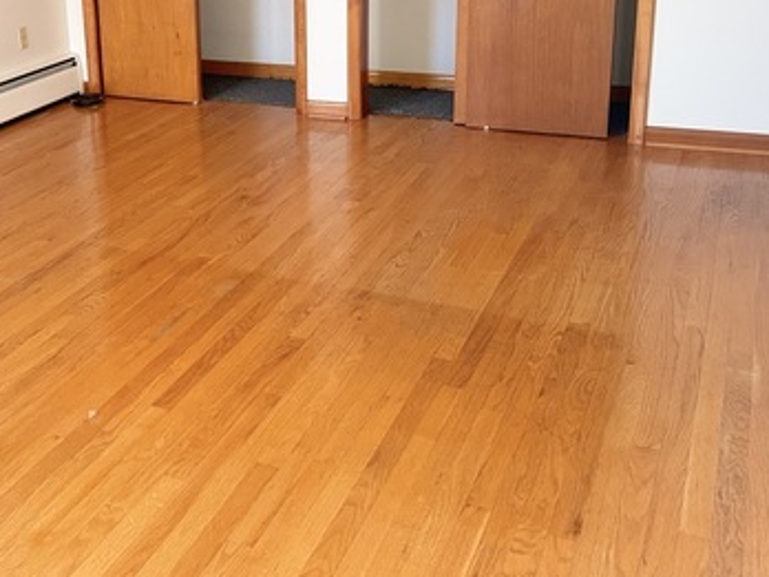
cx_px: 191
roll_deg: +3.2
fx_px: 1022
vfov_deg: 30.9
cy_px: 137
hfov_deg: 40.1
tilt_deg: -15.1
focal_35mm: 46
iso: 640
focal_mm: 6.76
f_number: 1.78
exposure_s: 1/60
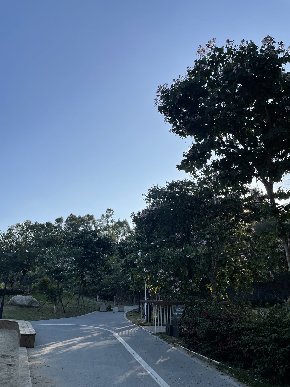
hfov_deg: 53.1
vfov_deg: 67.3
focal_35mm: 26
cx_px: 145
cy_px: 194
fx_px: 290
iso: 32
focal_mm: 4.2
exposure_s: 1/4132
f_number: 1.6
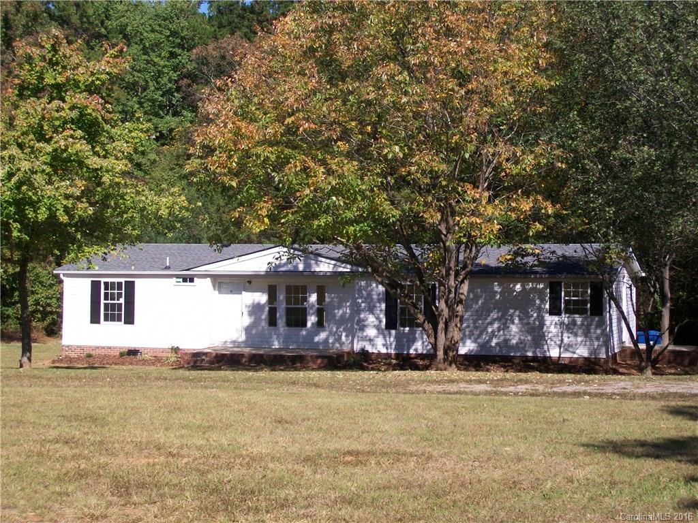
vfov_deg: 21.0
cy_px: 262
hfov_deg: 27.8
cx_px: 349
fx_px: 1411
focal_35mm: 70
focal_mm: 11.6
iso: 64
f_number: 3.8
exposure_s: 1/640
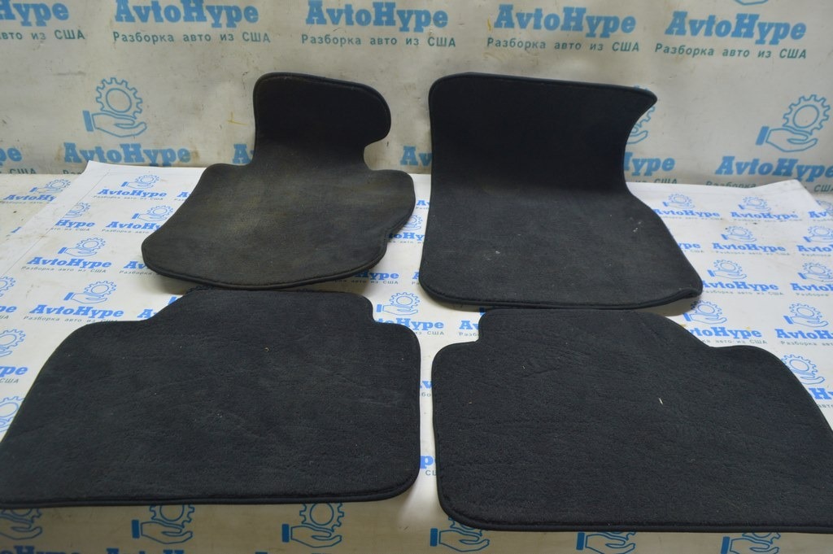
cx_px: 416
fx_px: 624
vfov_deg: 47.9
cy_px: 277
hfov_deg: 67.4
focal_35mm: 27
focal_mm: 18
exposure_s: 1/20
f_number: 5.6
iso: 400
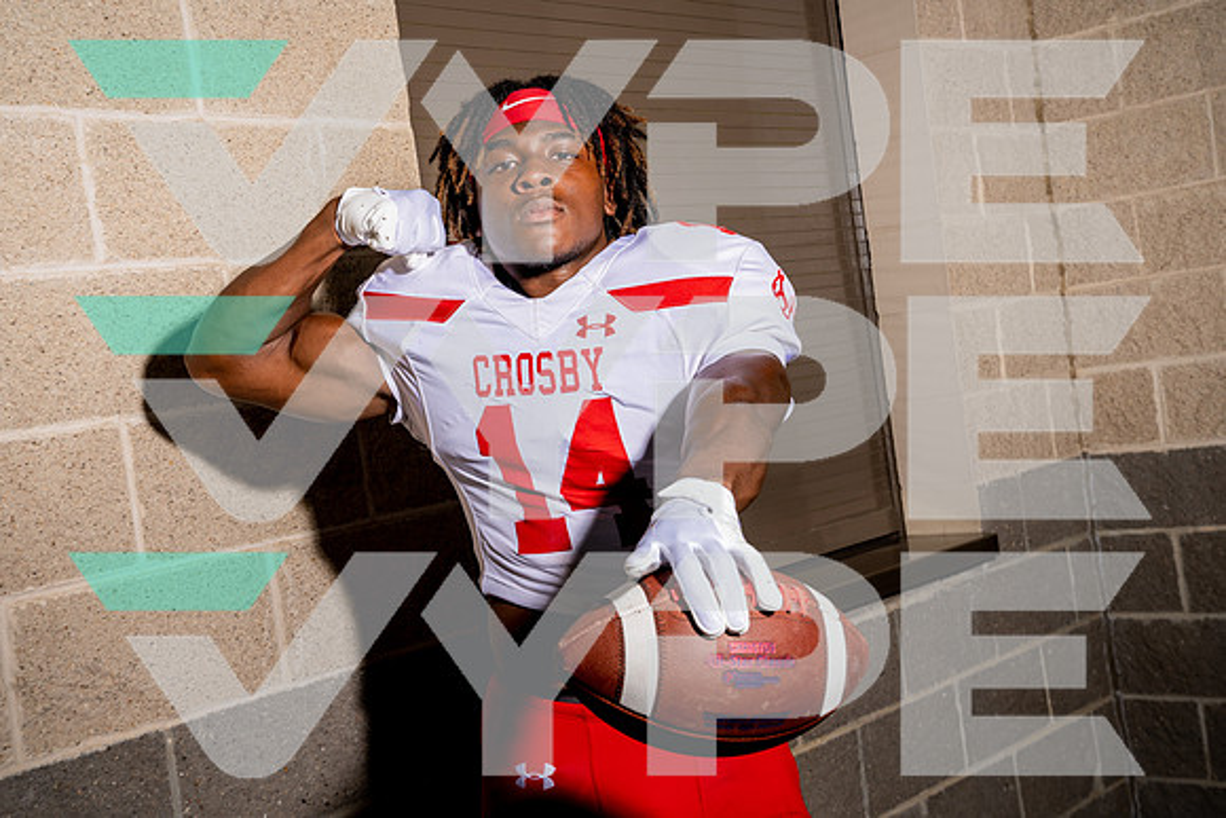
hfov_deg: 38.2
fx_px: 1771
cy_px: 409
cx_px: 613
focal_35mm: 52
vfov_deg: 26.0
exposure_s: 1/250
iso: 100
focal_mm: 52
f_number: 8
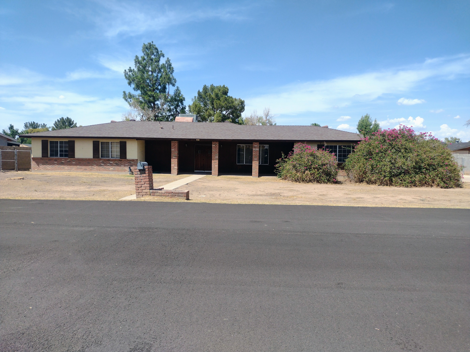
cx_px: 235
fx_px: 367
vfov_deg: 51.4
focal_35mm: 27
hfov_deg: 65.3
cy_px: 176
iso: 100
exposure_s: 1/2057
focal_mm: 4.71
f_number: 1.7
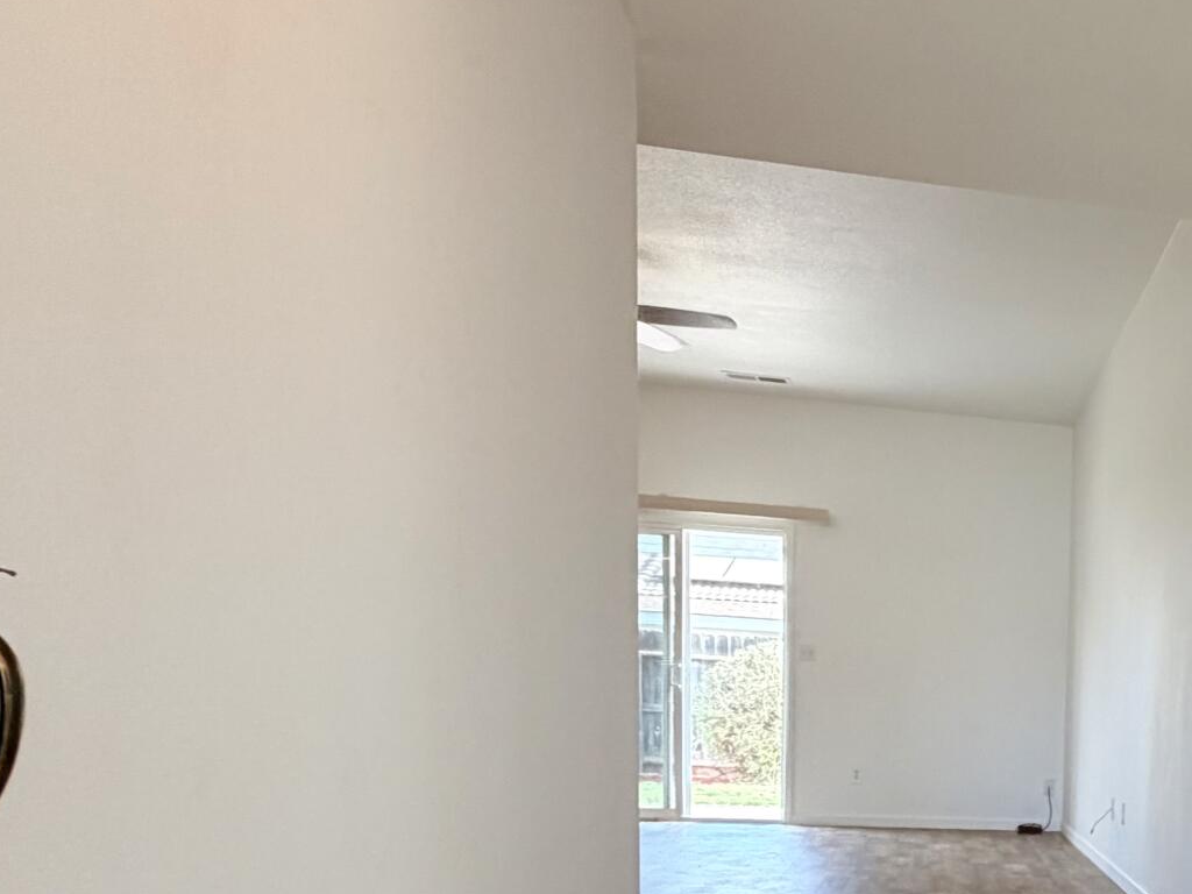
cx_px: 1308
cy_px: 866
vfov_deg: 32.7
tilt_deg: -6.3
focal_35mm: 41
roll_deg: -2.4
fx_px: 1412
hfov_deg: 38.1
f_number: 2.2
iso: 160
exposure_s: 1/120
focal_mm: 2.22
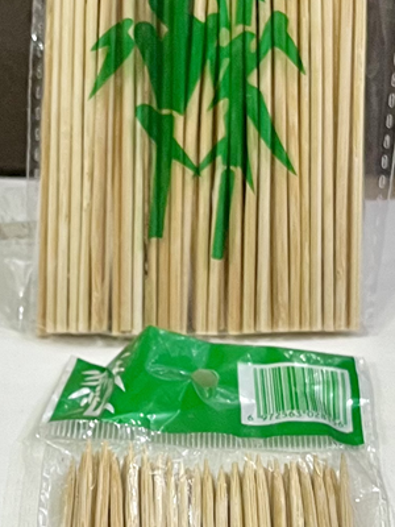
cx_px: 232
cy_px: 404
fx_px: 1582
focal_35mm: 104
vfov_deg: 18.8
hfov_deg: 14.2
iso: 125
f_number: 1.6
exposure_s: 1/50
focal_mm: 5.1
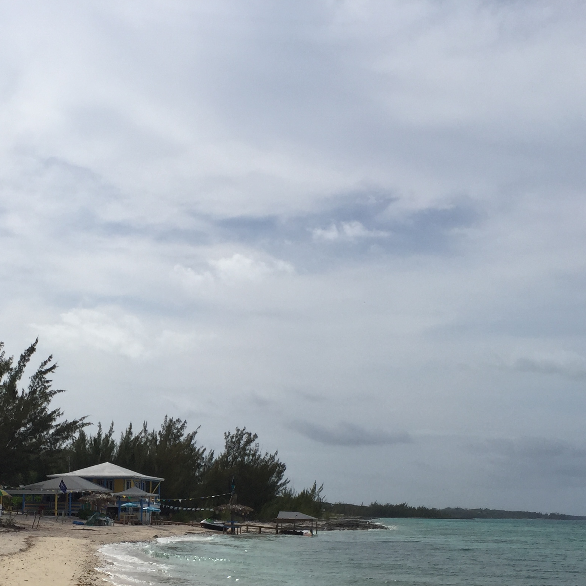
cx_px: 122
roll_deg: -2.4
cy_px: 451
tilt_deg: +3.2
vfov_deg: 31.5
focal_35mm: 53
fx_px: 1015
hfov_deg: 31.4
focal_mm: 4.15
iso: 32
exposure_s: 1/6623
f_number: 2.2
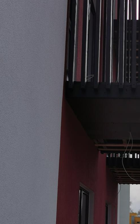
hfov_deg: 17.0
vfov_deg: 27.1
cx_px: 112
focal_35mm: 76
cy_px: 122
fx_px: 464
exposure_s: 1/1164
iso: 50
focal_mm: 5.56
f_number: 1.6
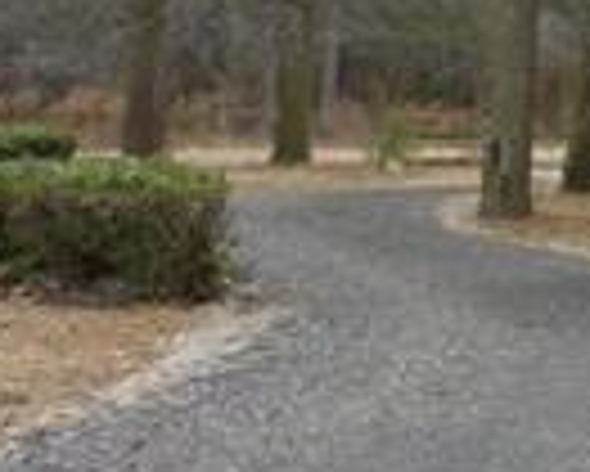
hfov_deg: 10.7
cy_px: 67
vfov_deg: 9.8
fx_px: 2744
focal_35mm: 157
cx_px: 1342
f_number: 2.8
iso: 80
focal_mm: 5.5
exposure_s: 1/160
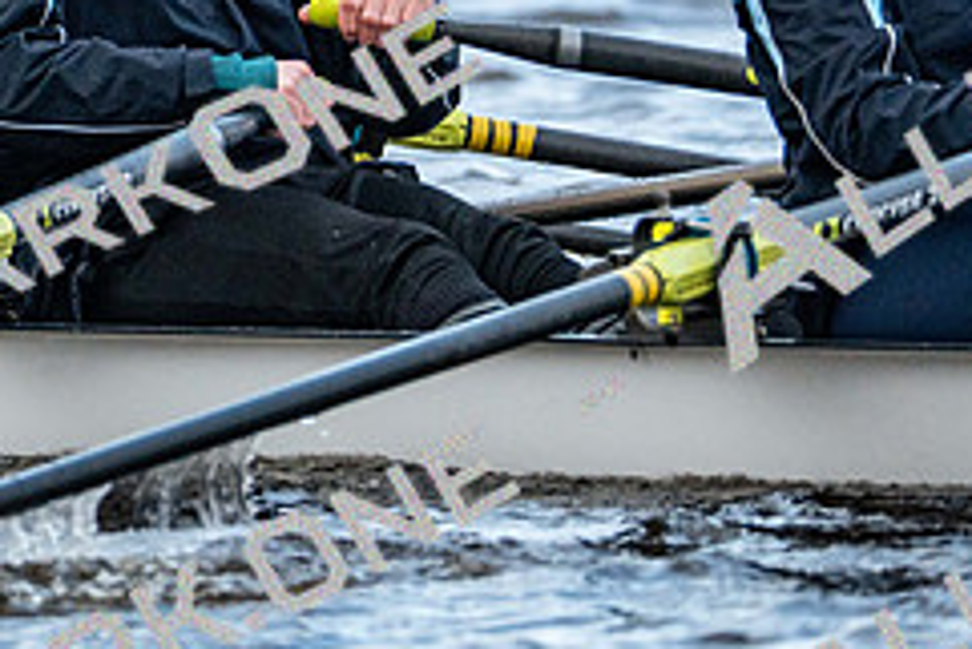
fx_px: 26043
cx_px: 363
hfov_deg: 2.1
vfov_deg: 1.4
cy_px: -10
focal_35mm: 964
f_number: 6.3
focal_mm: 400
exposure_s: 1/1600
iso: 4000
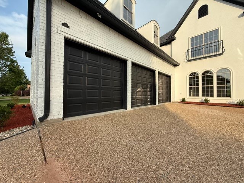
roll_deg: -0.7
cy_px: 92
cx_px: 122
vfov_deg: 85.7
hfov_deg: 102.1
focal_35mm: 14
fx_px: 99
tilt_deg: +2.1
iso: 50
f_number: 2.2
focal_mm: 2.22
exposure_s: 1/701
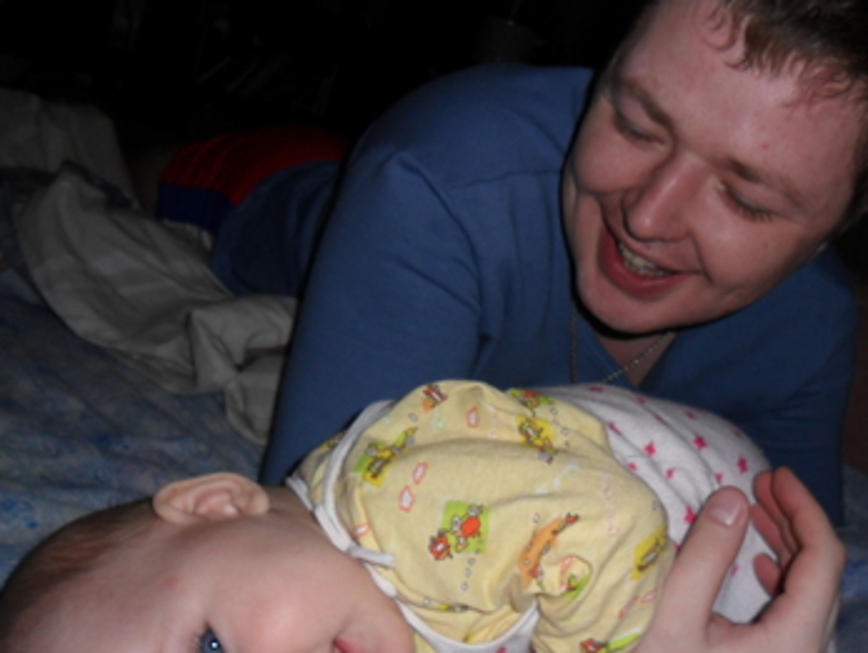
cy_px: 353
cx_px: 528
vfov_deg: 40.7
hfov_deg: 52.2
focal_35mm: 35
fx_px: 879
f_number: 8.9
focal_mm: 4.9
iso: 100
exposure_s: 1/45
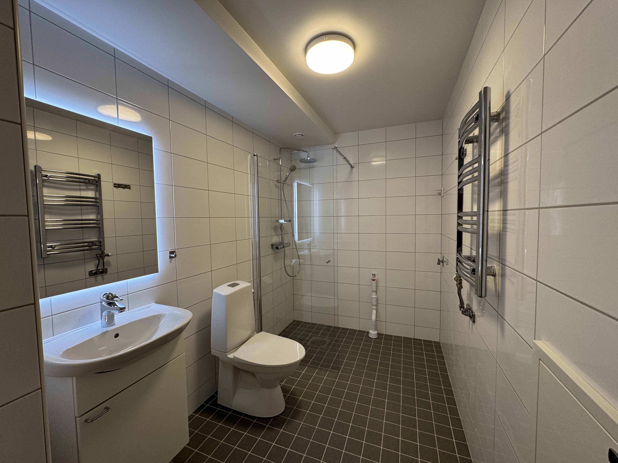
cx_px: 309
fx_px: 250
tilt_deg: -2.8
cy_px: 232
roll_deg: +1.1
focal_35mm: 14
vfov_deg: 85.7
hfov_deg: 102.1
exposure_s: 1/100
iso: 100
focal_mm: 2.22
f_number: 2.2
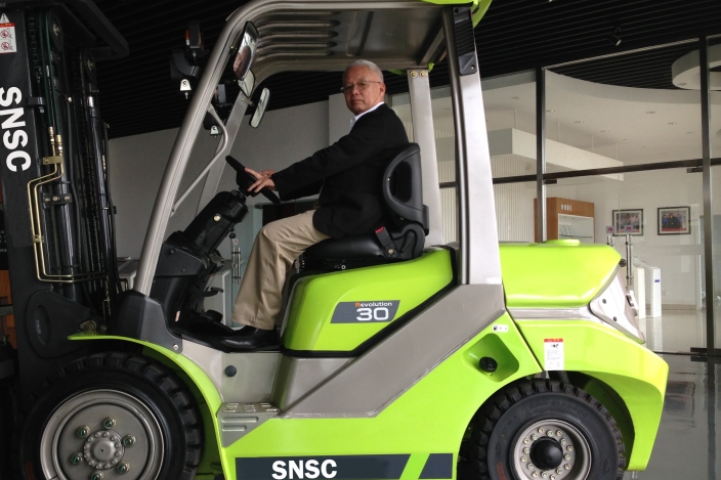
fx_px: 781
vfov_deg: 34.2
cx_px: 324
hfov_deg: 49.5
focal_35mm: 39
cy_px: 243
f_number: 2.4
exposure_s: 1/60
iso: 64
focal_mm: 4.12
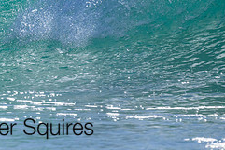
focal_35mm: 1922
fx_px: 12019
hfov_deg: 1.1
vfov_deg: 0.7
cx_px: 21
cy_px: -27
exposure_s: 1/2000
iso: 2000
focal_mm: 800
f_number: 6.3
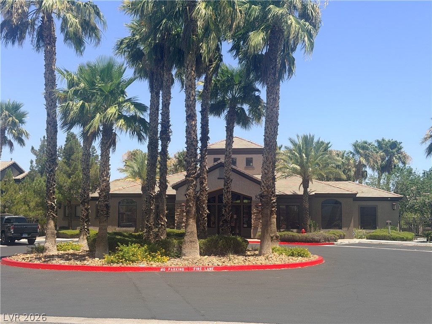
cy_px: 162
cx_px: 216
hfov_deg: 39.7
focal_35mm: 48
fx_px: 599
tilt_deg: +6.1
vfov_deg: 30.3
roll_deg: +0.2
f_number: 1.78
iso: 64
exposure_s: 1/3891
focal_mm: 6.76
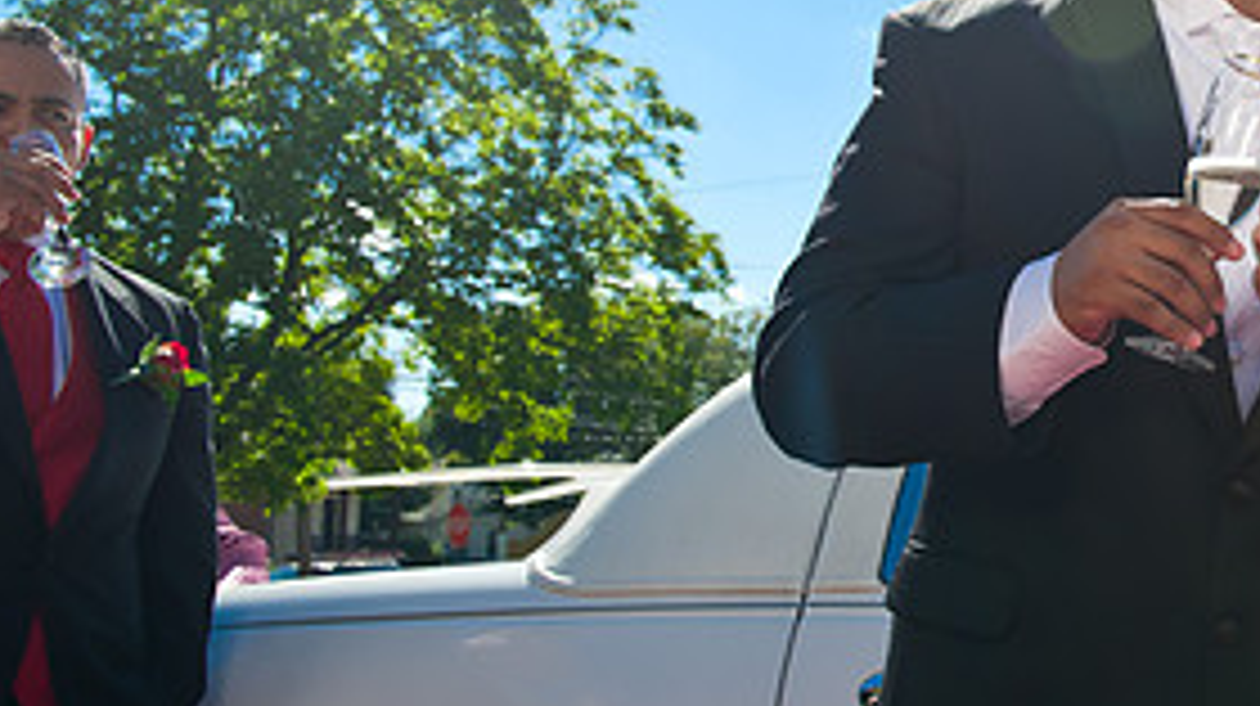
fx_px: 2103
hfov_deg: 31.2
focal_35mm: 63
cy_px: 180
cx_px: 1215
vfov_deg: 18.9
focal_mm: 29
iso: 200
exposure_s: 1/500
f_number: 8
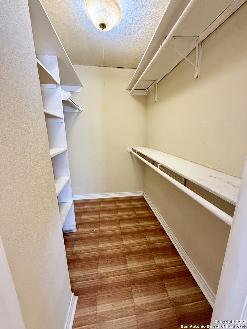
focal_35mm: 14
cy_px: 164
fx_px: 133
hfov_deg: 85.7
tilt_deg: -12.3
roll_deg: +0.4
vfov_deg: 102.1
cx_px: 124
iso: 500
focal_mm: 2.22
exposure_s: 1/60
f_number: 2.2
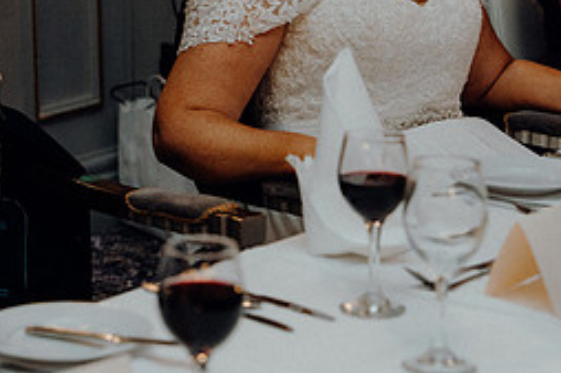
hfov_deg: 14.9
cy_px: -43
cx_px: 106
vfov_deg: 9.9
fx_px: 2133
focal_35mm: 137
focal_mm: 60
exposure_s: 1/160
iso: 2500
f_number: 3.5
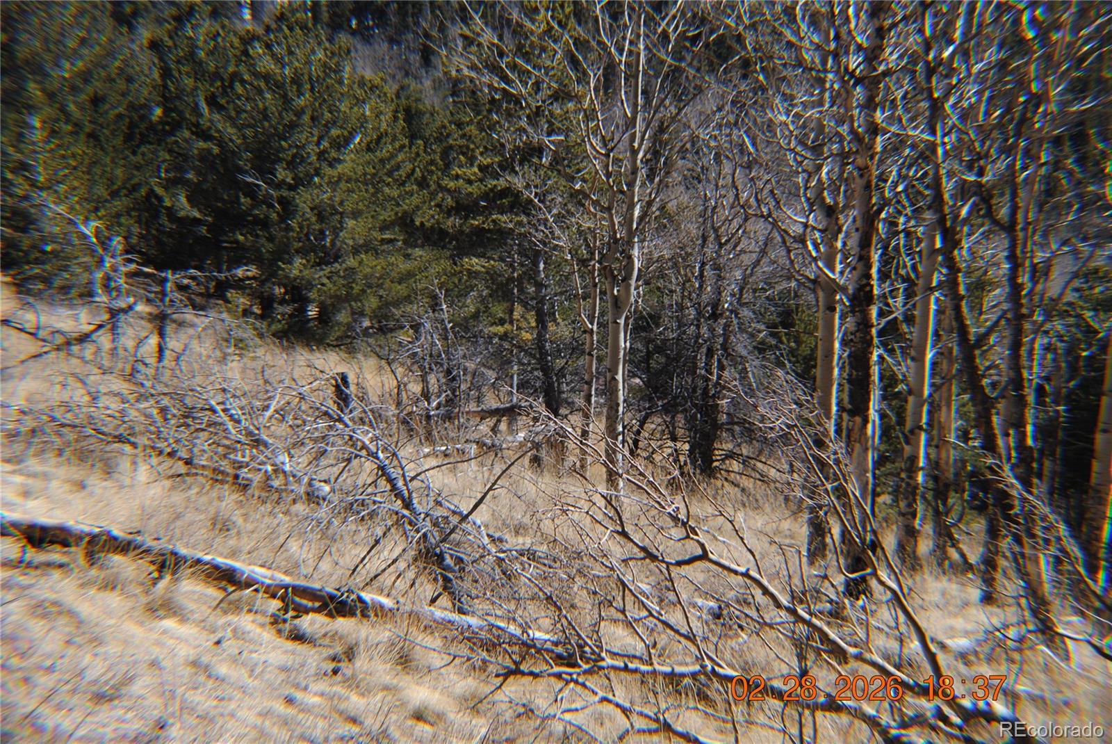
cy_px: 372
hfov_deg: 41.1
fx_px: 1484
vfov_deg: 28.1
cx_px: 556
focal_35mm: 48
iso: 100
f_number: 7.1
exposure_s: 1/200
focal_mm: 32
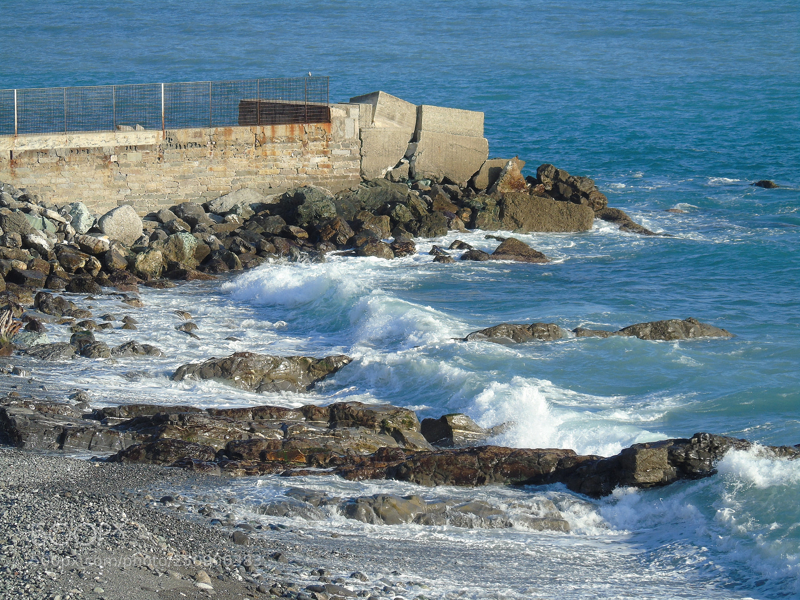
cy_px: 300
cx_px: 400
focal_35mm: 243
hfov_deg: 8.1
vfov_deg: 6.1
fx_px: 5616
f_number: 4.8
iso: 80
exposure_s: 1/320
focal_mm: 43
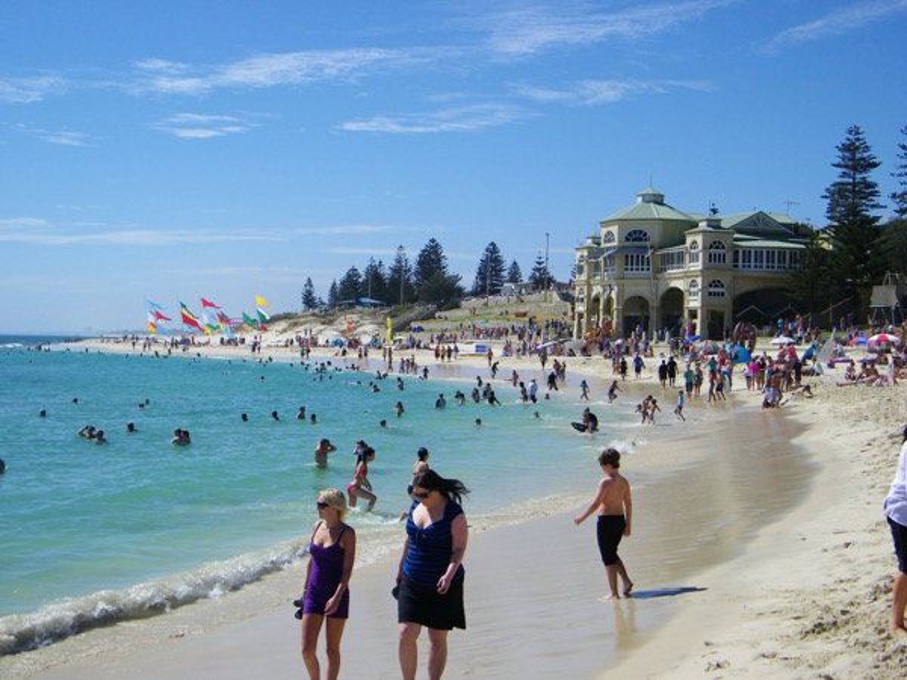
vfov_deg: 28.6
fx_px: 1336
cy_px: 340
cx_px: 454
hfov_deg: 37.5
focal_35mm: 51
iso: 80
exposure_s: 1/320
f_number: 8
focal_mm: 9.1
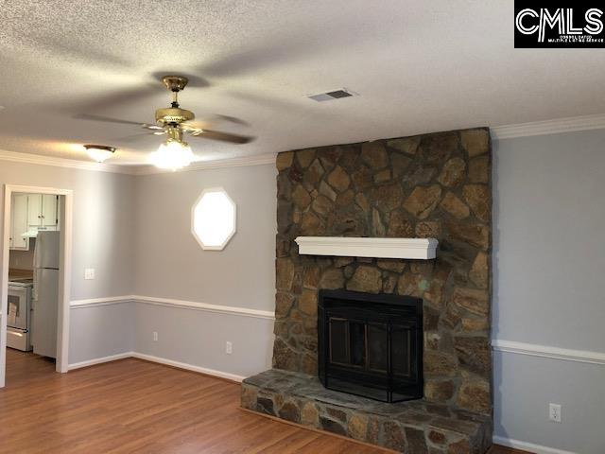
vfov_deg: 49.7
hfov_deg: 63.4
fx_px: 489
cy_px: 227
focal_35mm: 28
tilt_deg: +1.8
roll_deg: +0.0
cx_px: 302
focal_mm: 3.99
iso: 40
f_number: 1.8
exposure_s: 1/15
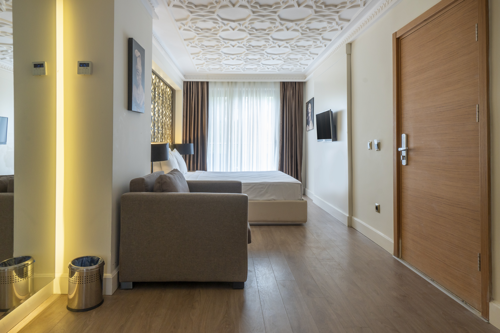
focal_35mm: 21
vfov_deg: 59.5
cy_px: 166
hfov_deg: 81.2
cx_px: 250
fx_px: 292
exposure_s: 1/5
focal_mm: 14
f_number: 13
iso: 250
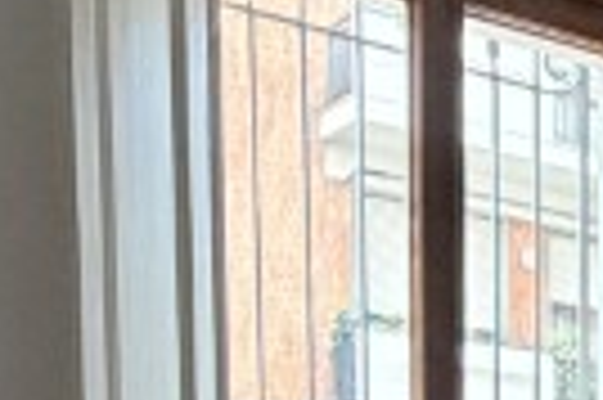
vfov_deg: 12.7
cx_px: 997
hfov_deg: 18.4
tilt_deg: -8.0
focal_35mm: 93
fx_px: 1556
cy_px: 813
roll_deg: -2.5
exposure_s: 1/63
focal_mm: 2.22
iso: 320
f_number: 2.2
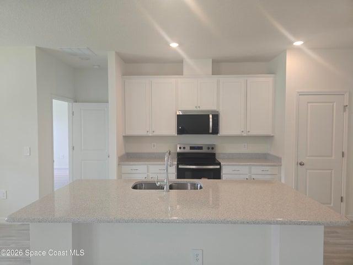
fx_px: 235
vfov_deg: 58.9
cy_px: 132
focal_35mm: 23
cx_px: 176
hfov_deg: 73.9
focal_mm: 6.3
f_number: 1.7
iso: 50
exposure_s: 1/60
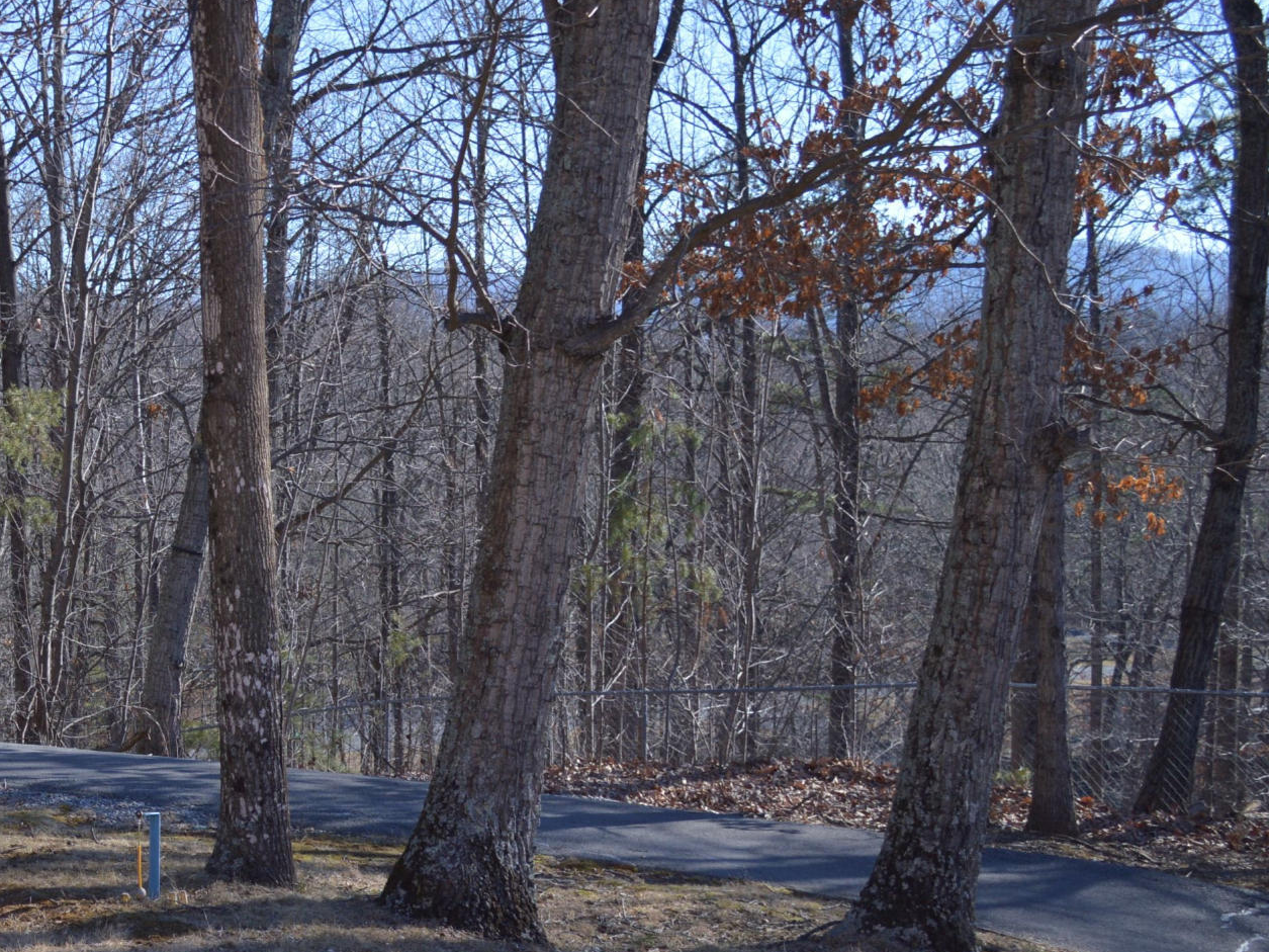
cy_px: 689
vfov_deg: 23.5
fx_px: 2273
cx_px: 27
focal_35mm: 62
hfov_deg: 29.3
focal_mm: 18
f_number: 3.5
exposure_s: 1/500
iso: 100
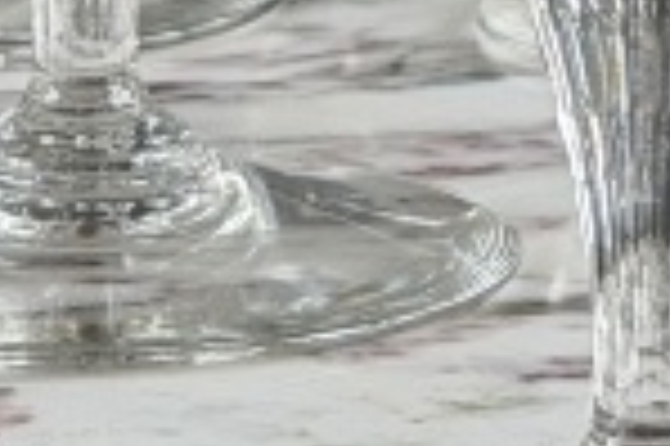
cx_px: 562
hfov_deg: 5.1
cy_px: -933
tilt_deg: -4.7
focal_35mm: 402
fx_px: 7473
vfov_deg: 3.3
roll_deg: +0.1
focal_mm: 6.76
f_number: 1.78
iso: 100
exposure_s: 1/100
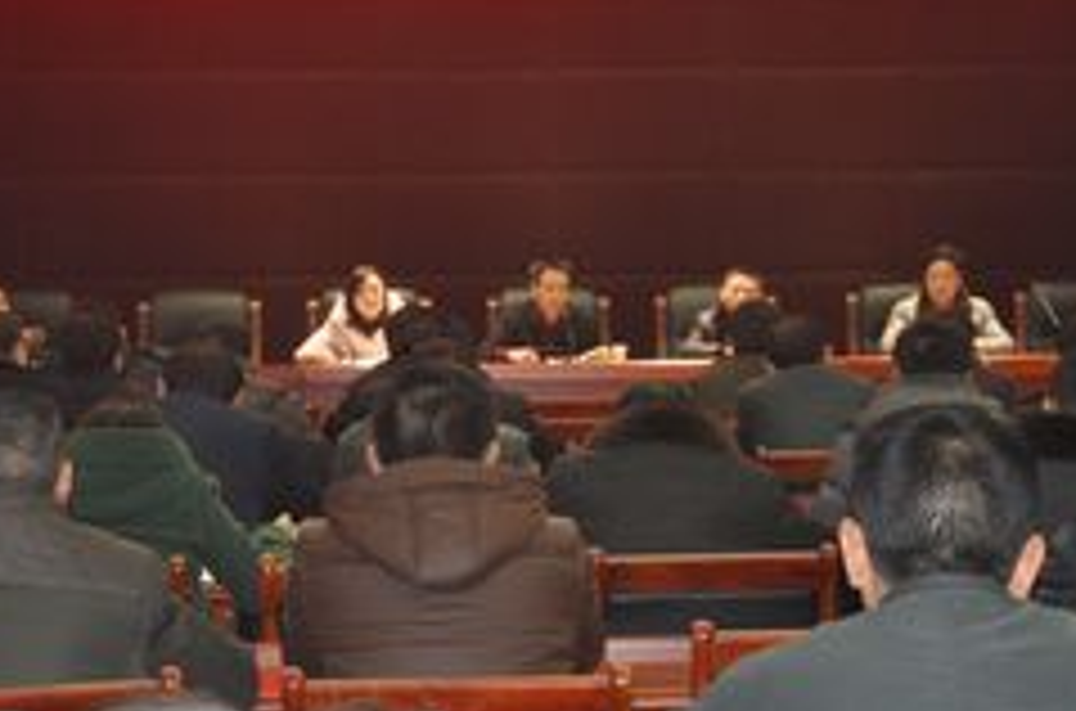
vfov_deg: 15.4
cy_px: 436
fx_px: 2623
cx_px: 567
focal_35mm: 88
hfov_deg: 23.2
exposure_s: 1/60
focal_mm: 28
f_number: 4
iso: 800
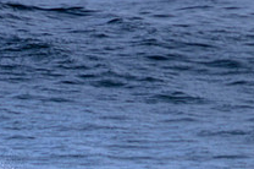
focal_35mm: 2236
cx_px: -24
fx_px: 15752
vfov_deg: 0.6
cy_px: 232
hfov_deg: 0.9
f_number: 11
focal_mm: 800
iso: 800
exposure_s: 1/2000
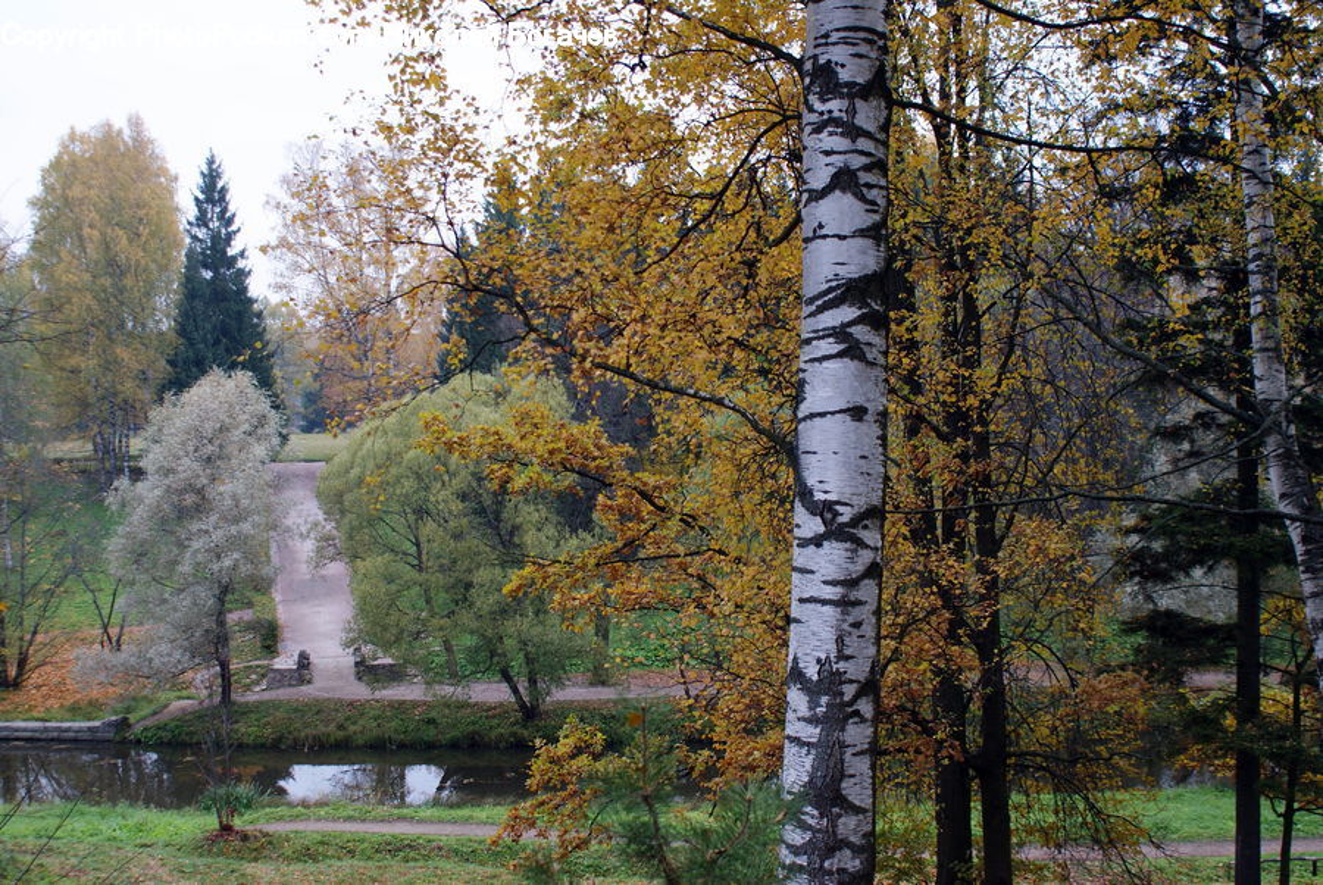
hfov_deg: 46.4
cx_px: 662
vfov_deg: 32.0
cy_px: 442
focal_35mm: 42
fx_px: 1545
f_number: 5
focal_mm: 28
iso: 125
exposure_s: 1/50
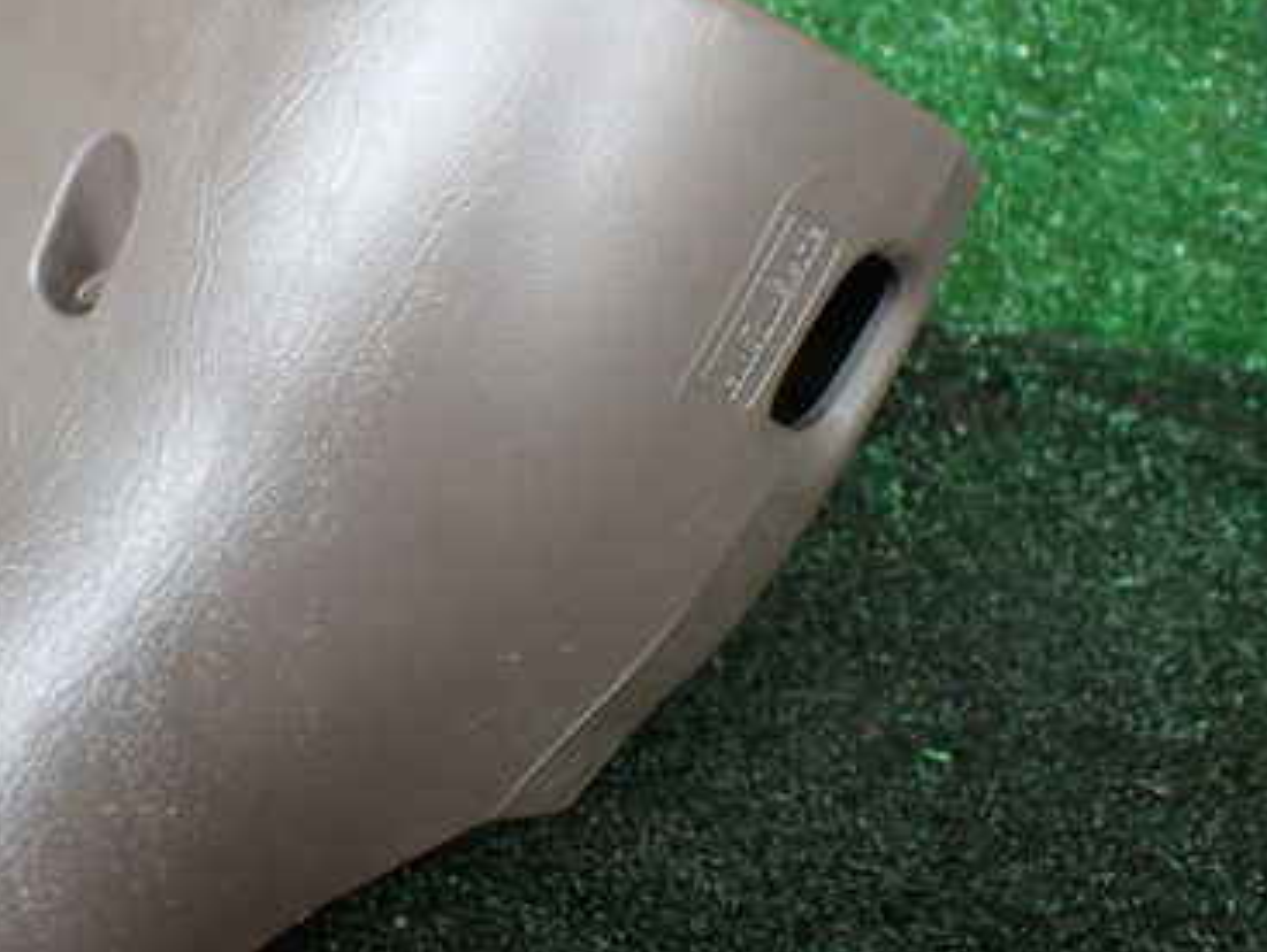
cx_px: 290
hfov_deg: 37.7
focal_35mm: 49
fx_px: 1795
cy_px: 352
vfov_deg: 29.6
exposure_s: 1/125
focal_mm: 5.4
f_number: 2.3
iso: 320
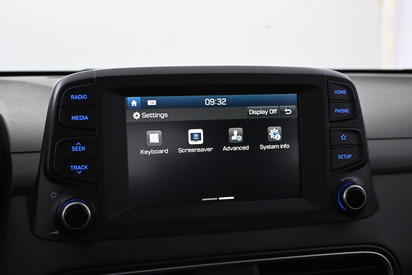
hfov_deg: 38.9
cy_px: 138
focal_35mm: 51
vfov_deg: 26.5
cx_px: 206
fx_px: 584
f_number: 5
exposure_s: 1/80
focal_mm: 34
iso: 3200
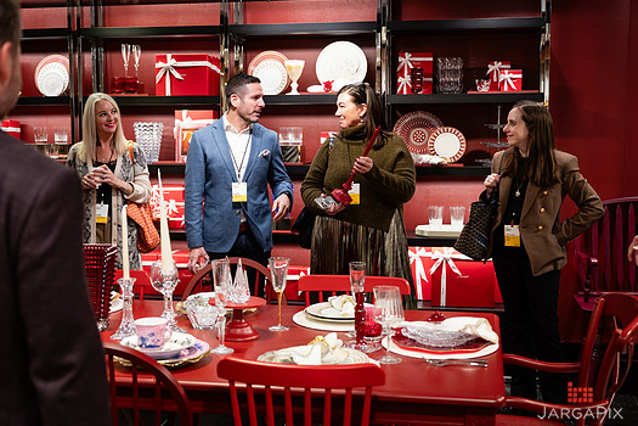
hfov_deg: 41.1
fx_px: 851
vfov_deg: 28.1
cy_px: 211
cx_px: 301
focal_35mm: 48
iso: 640
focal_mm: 43
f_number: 3.2
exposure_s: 1/160
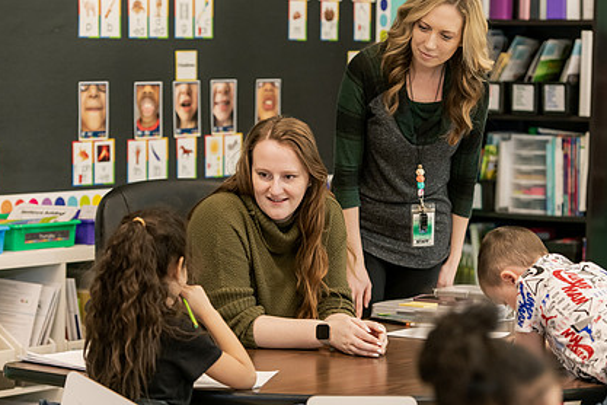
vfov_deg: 9.4
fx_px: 2462
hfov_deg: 14.1
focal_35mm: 146
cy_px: 212
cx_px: 322
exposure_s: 1/200
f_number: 3.2
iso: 1600
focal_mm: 105
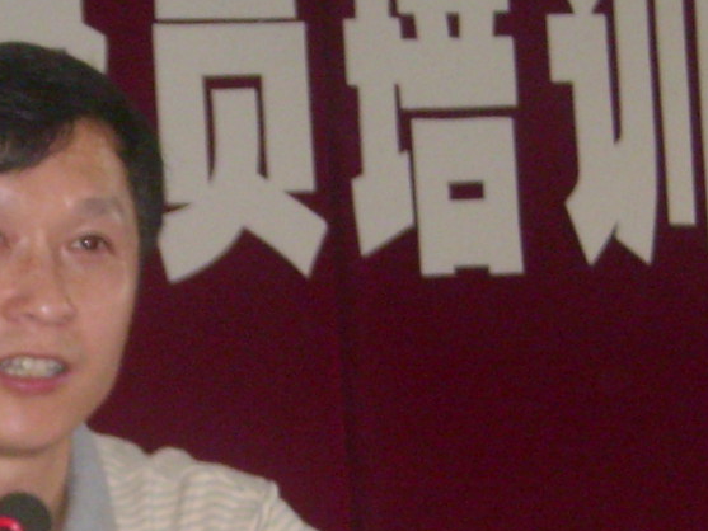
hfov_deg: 11.6
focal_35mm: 169
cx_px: 71
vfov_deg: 8.7
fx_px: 3457
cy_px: 680
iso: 300
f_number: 3.9
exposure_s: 1/60
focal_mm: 9.6
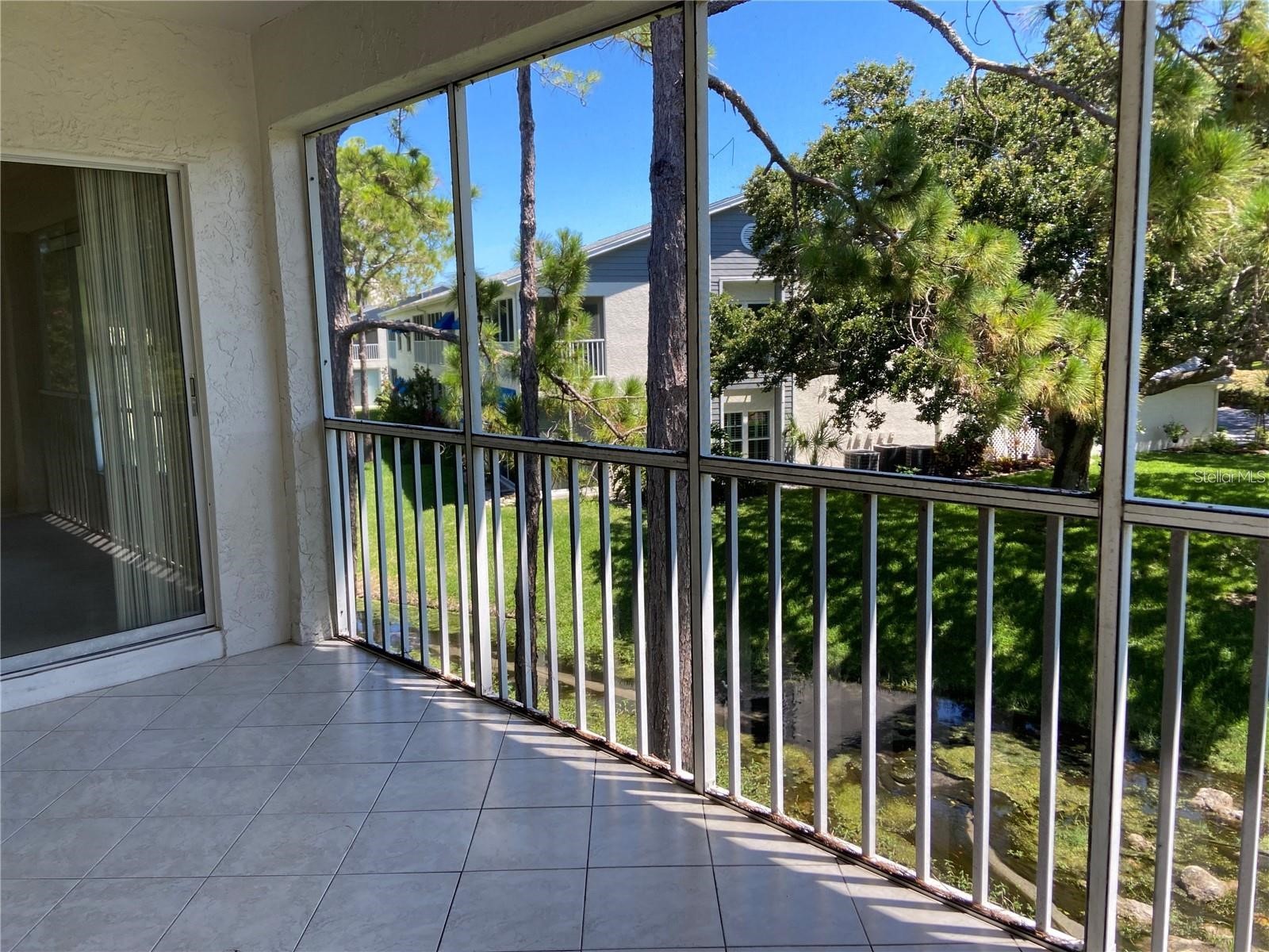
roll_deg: +0.4
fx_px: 953
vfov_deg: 53.1
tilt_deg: -8.5
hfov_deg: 67.3
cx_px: 634
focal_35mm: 26
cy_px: 476
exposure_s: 1/597
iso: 32
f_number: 1.8
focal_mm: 4.25
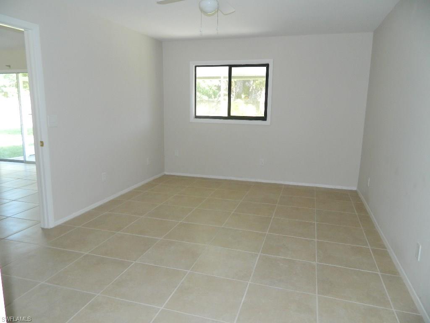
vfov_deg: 54.9
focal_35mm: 25
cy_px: 162
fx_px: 311
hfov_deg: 69.4
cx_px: 215
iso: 200
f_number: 3.1
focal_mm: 4.5
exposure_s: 1/30
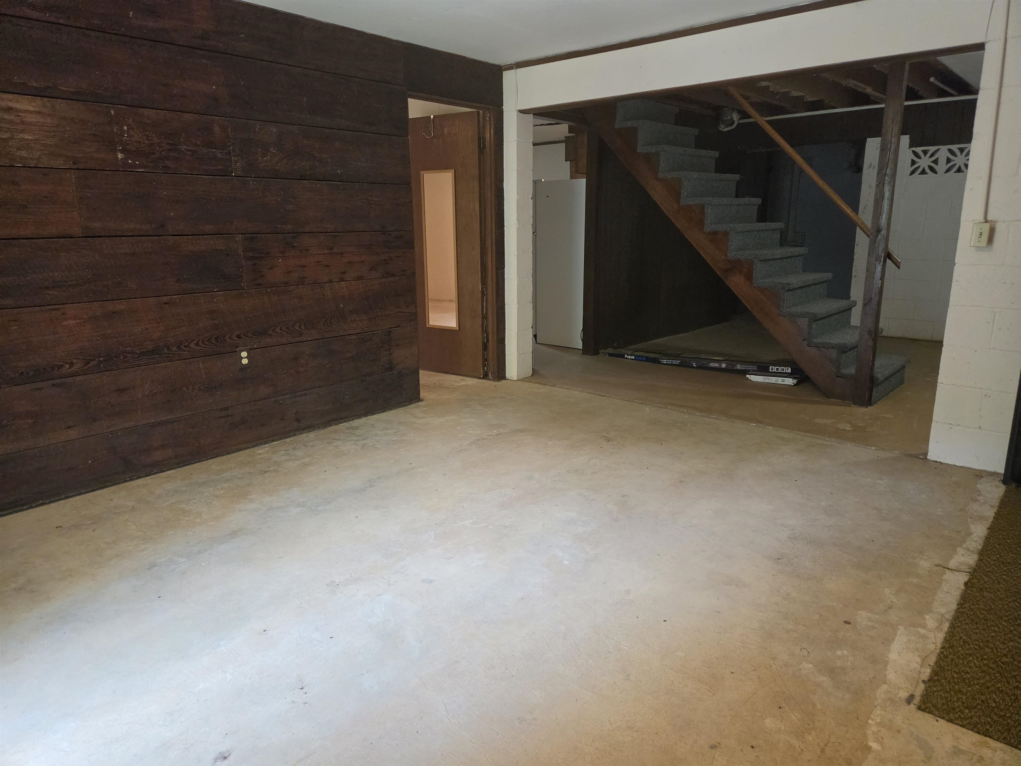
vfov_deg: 58.9
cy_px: 383
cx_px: 510
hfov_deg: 73.9
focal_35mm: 23
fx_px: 678
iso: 640
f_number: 1.8
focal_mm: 5.4
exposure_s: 1/120
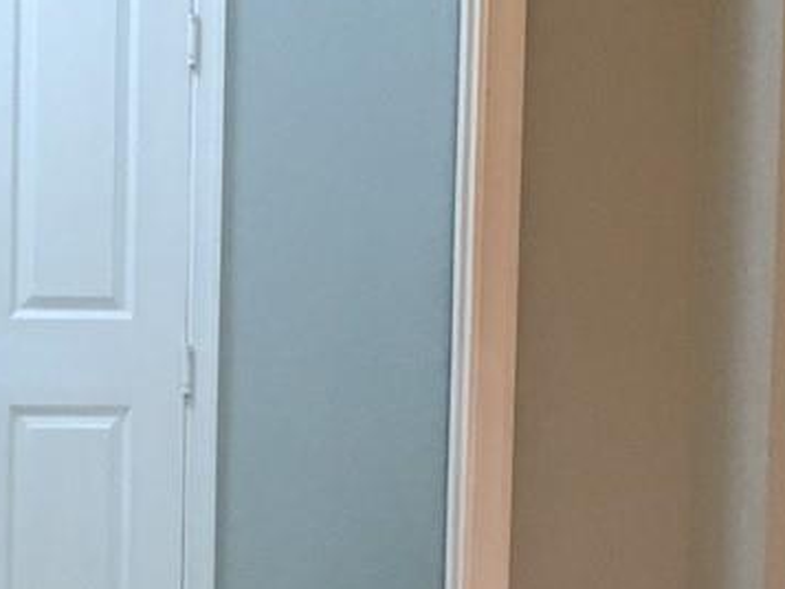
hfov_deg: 15.1
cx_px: 150
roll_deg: -0.6
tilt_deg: -6.8
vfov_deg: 11.4
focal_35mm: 130
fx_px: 2949
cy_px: 316
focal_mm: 4.15
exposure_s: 1/30
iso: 100
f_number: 2.2
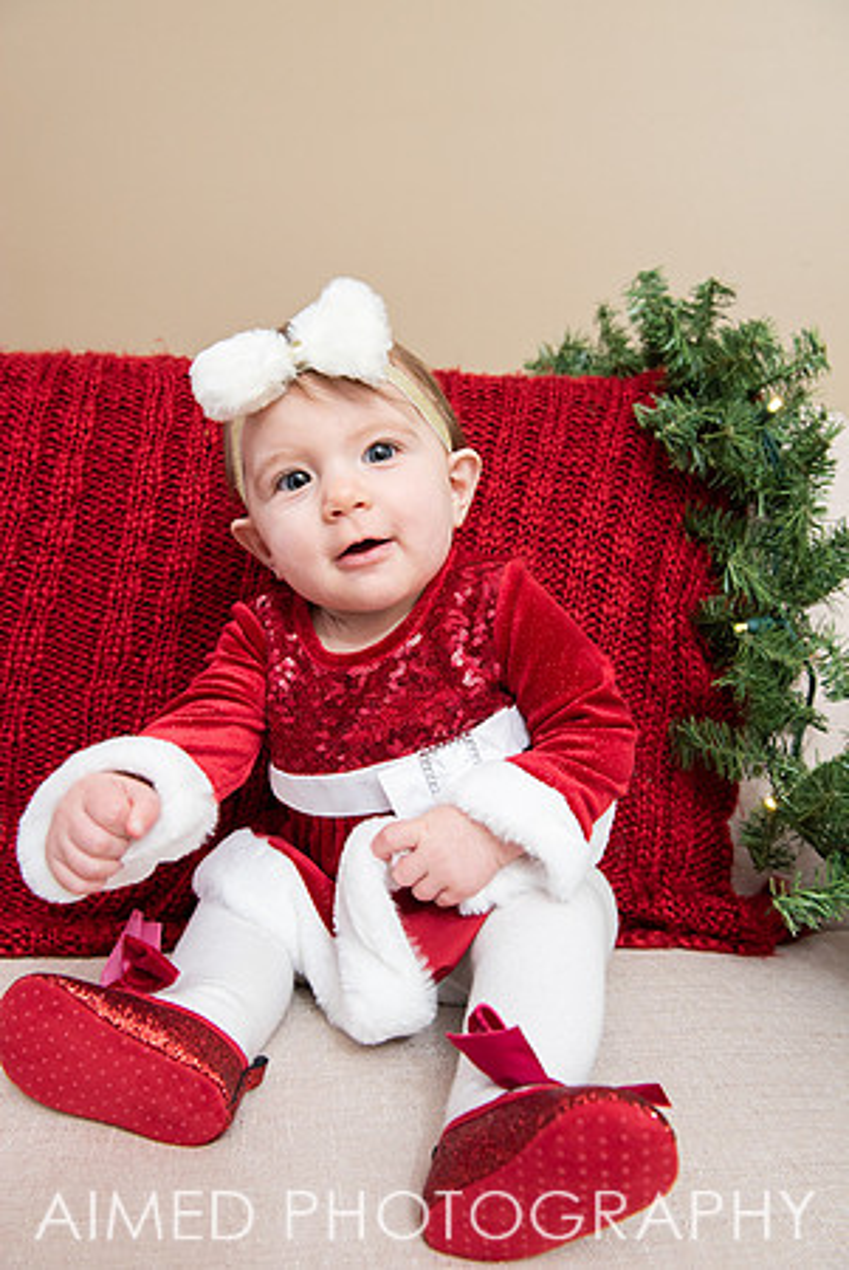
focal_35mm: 31
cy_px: 635
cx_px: 424
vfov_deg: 60.2
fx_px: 1094
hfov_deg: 42.4
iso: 1250
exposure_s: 1/200
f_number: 5.6
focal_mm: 31
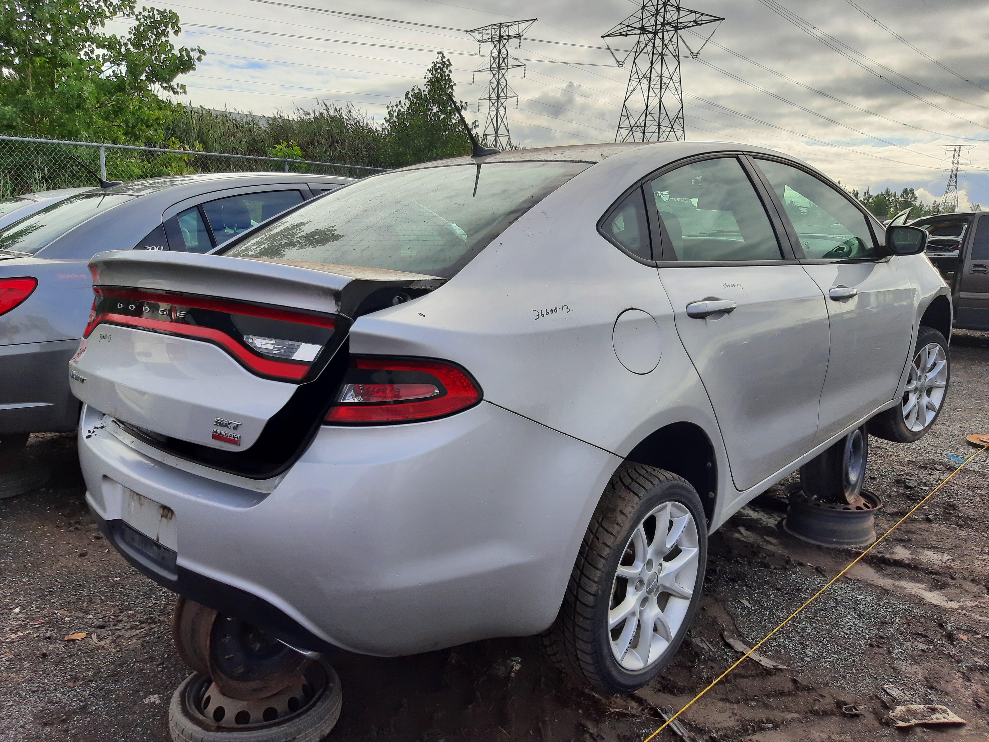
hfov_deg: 67.3
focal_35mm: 26
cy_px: 371
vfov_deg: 53.1
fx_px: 743
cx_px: 494
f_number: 1.7
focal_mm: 3.92
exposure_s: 1/1276
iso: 40
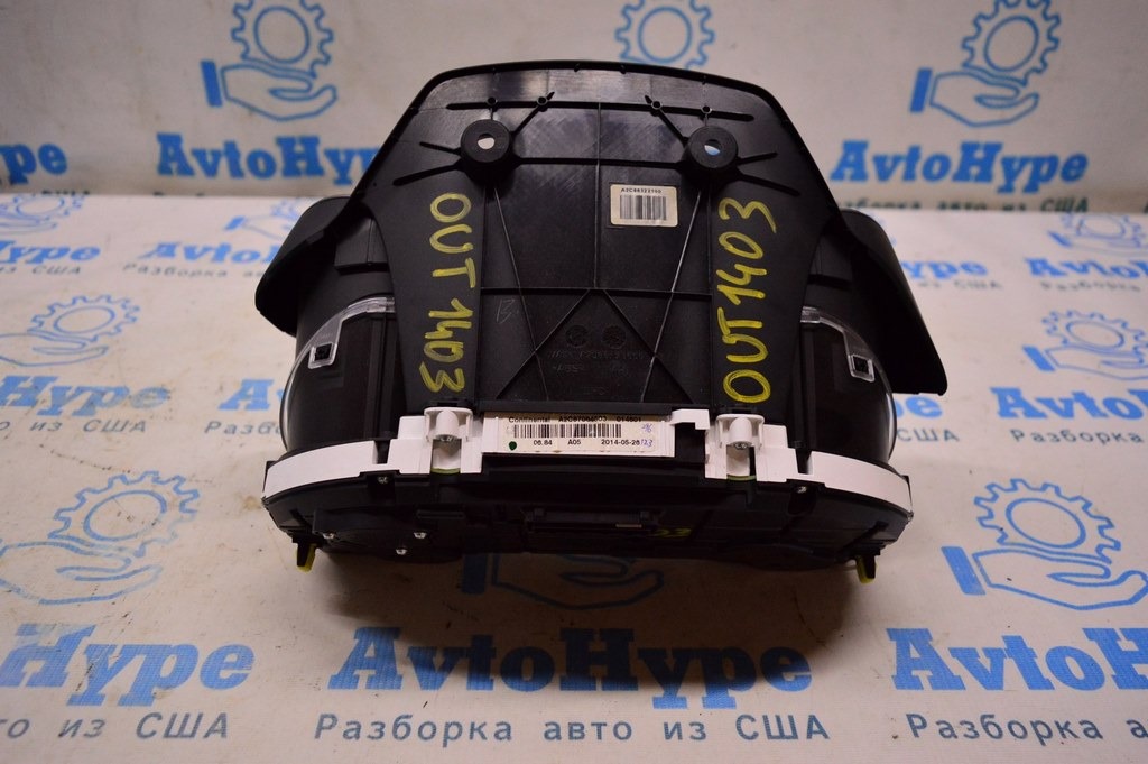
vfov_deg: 47.9
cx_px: 574
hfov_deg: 67.4
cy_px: 382
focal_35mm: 27
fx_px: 860
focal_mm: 18
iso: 1600
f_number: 4
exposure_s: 1/400
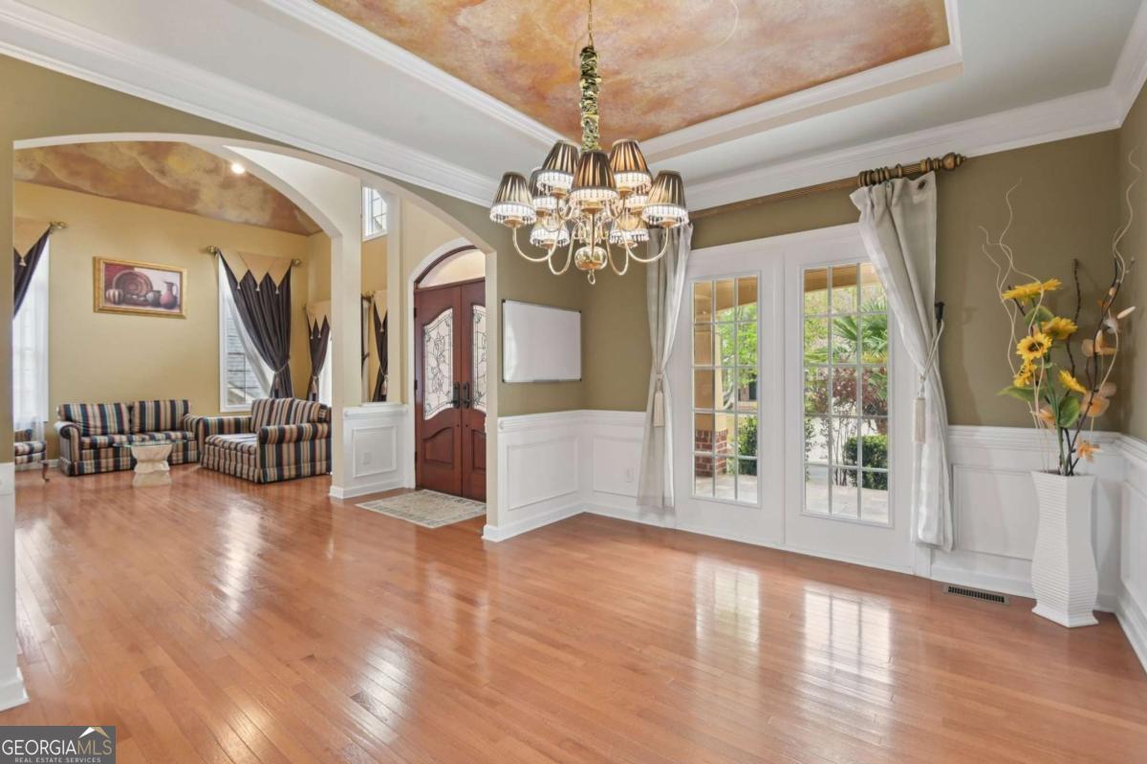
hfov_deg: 96.7
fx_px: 510
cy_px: 382
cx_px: 574
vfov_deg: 73.7
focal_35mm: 16
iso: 400
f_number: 8
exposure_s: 1/13
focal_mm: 16
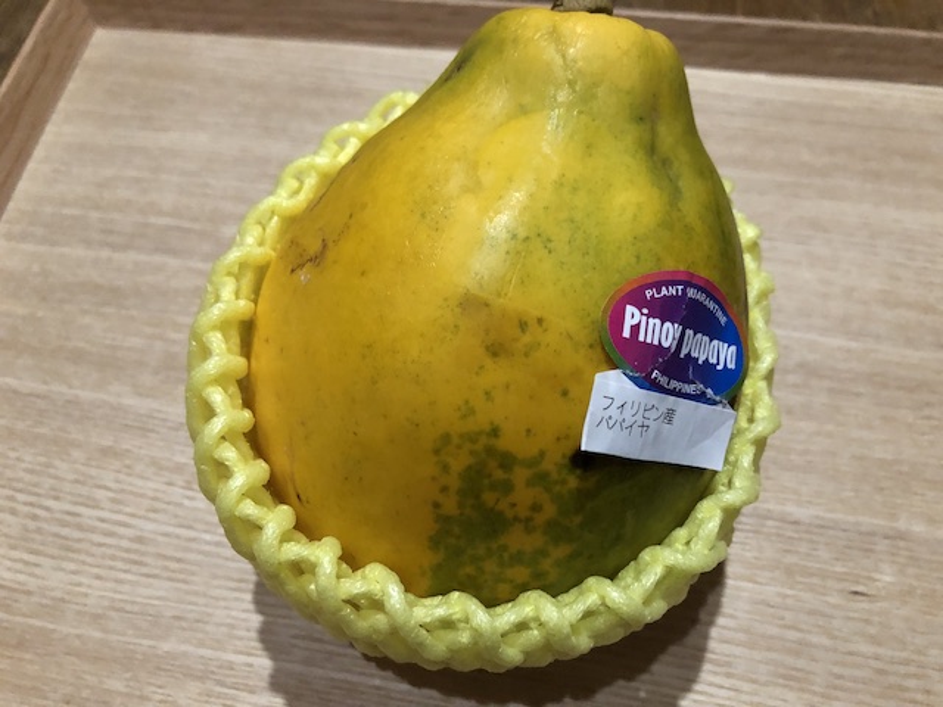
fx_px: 763
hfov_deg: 63.4
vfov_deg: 49.7
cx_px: 472
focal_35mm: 28
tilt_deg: -61.9
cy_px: 354
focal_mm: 4
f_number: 1.8
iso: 80
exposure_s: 1/5
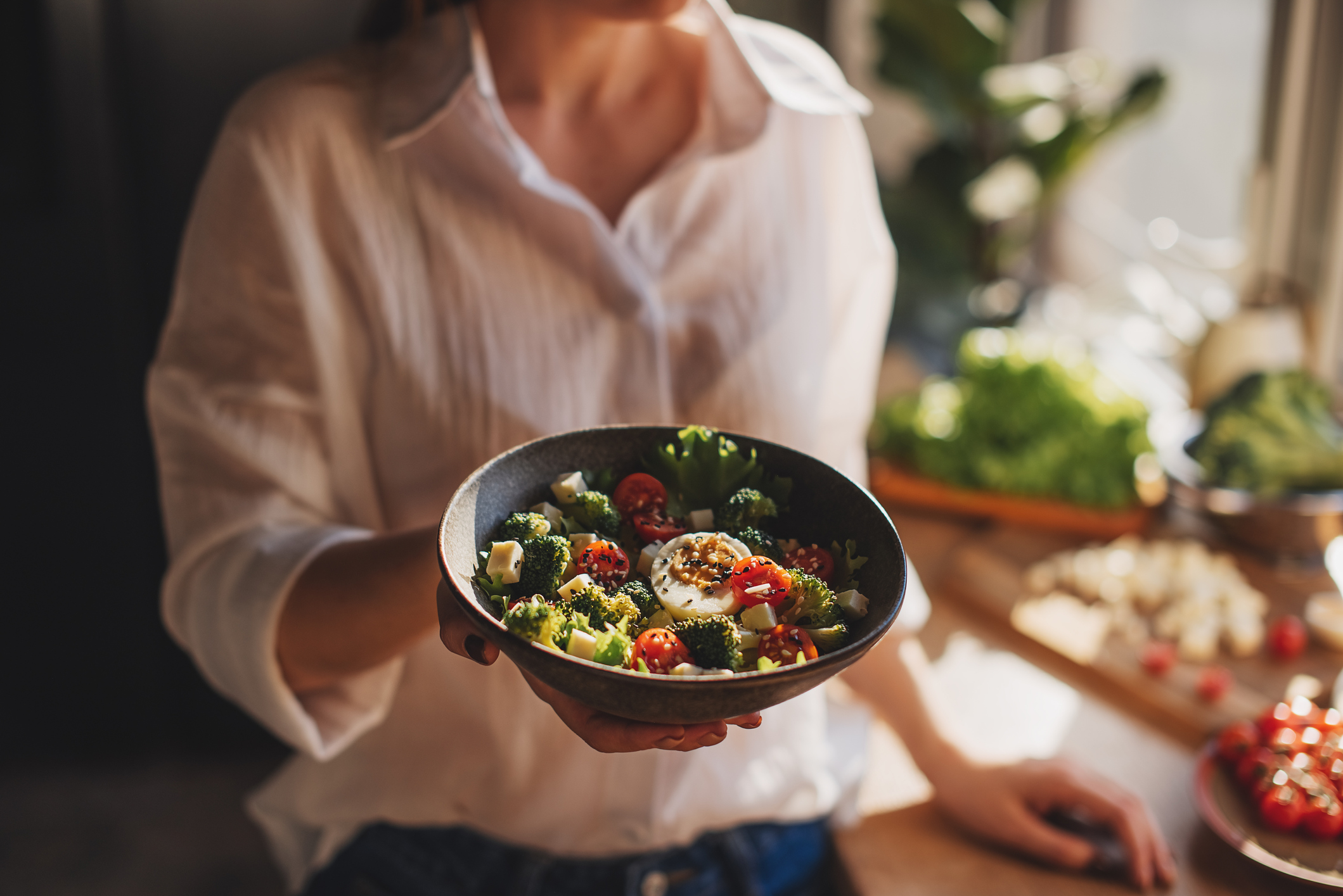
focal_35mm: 50
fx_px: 1866
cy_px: 448
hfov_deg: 39.6
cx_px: 672
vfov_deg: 27.0
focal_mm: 50
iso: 100
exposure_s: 1/1000
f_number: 2.2
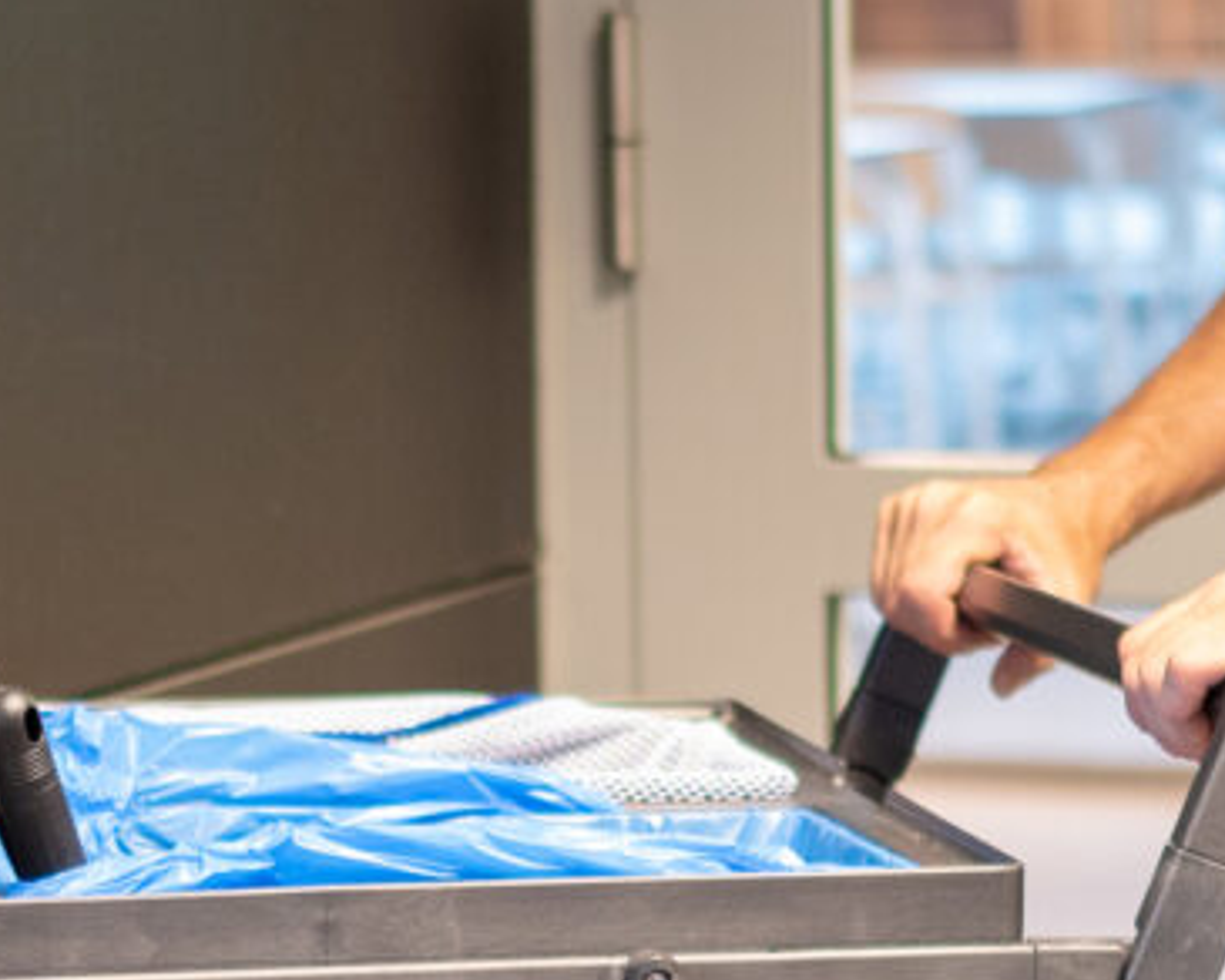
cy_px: 1119
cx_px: -315
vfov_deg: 8.3
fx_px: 6671
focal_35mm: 184
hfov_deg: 10.3
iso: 800
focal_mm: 35
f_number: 1.8
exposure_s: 1/60
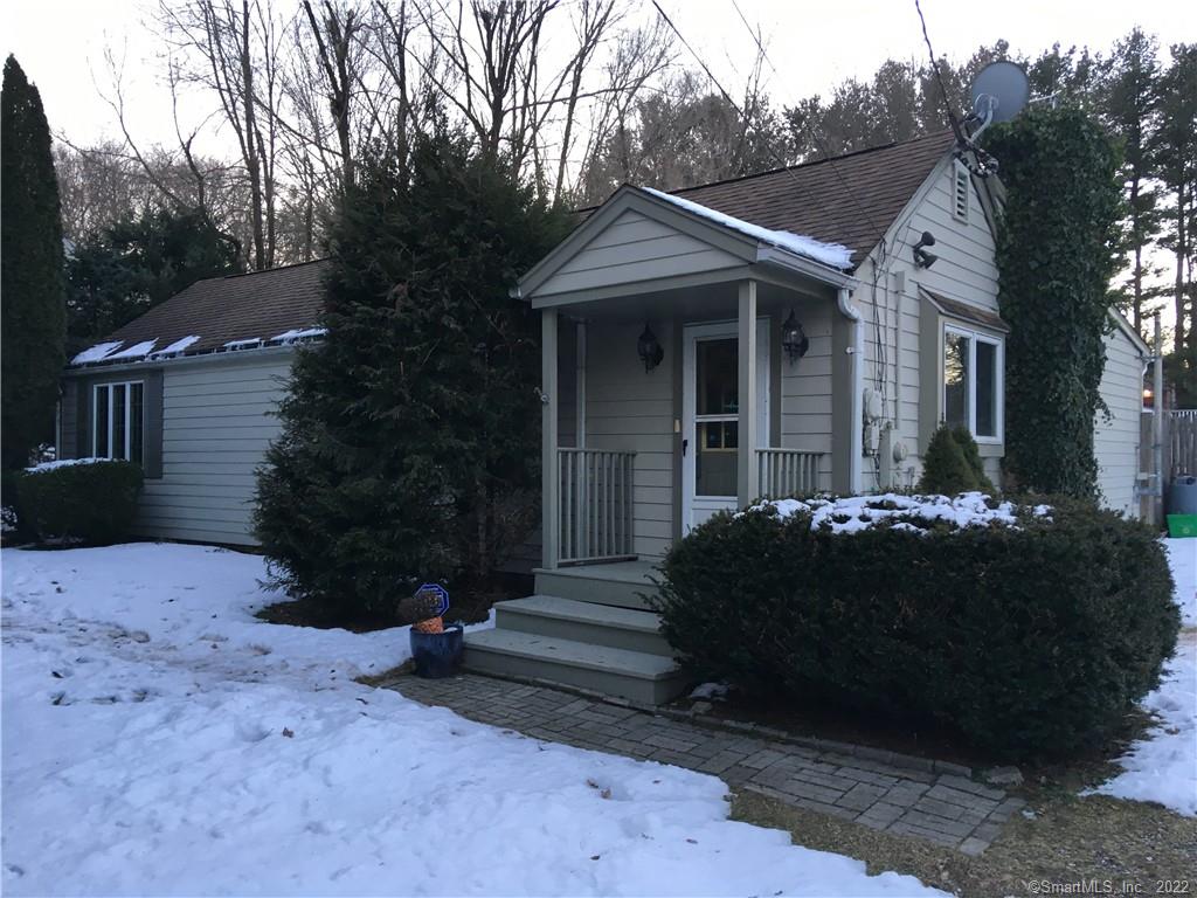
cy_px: 449
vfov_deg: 48.2
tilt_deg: +0.2
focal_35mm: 29
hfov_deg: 61.7
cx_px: 598
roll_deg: -0.1
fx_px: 1003
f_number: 2.2
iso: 25
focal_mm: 4.15
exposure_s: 1/40
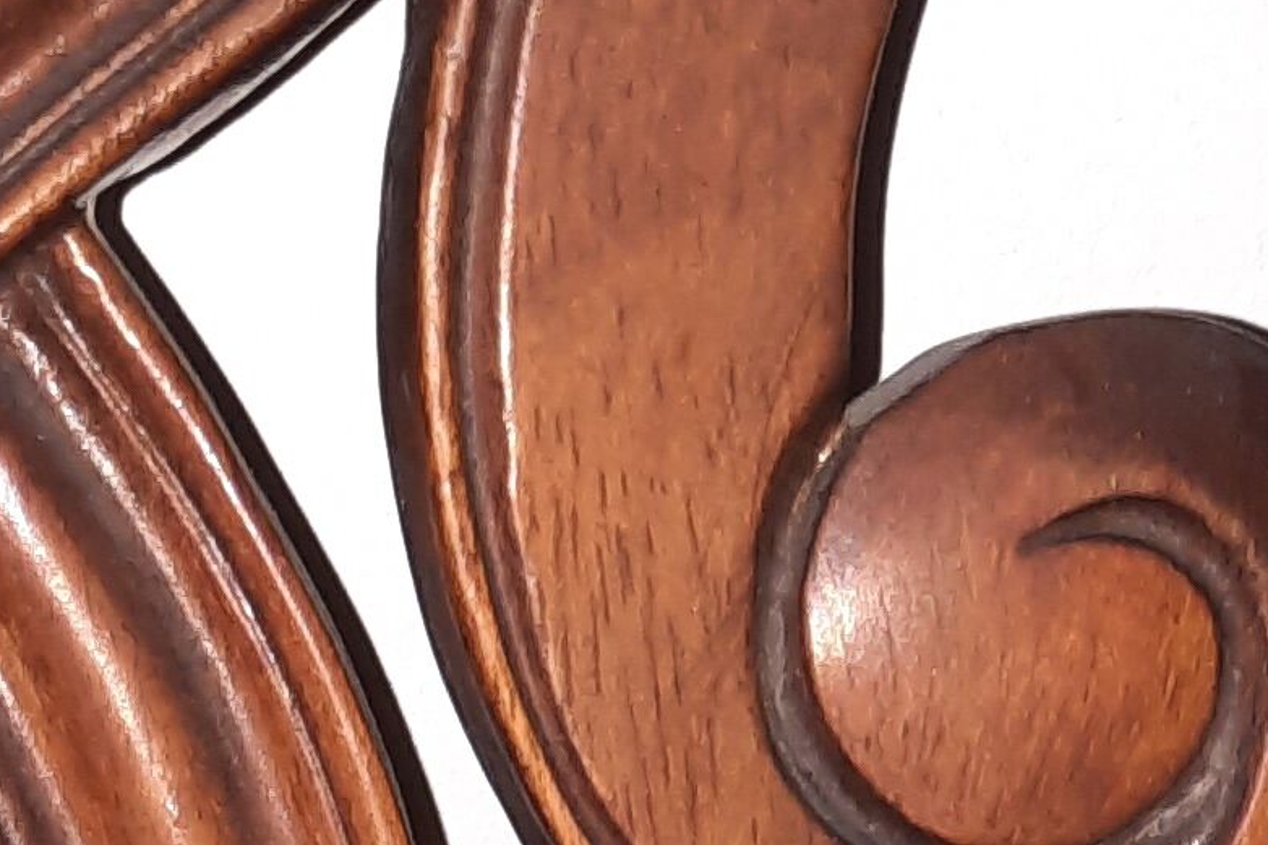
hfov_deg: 15.0
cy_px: 1771
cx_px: -178
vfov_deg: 9.5
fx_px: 4683
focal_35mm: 133
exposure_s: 1/50
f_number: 2
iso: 80
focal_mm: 4.6
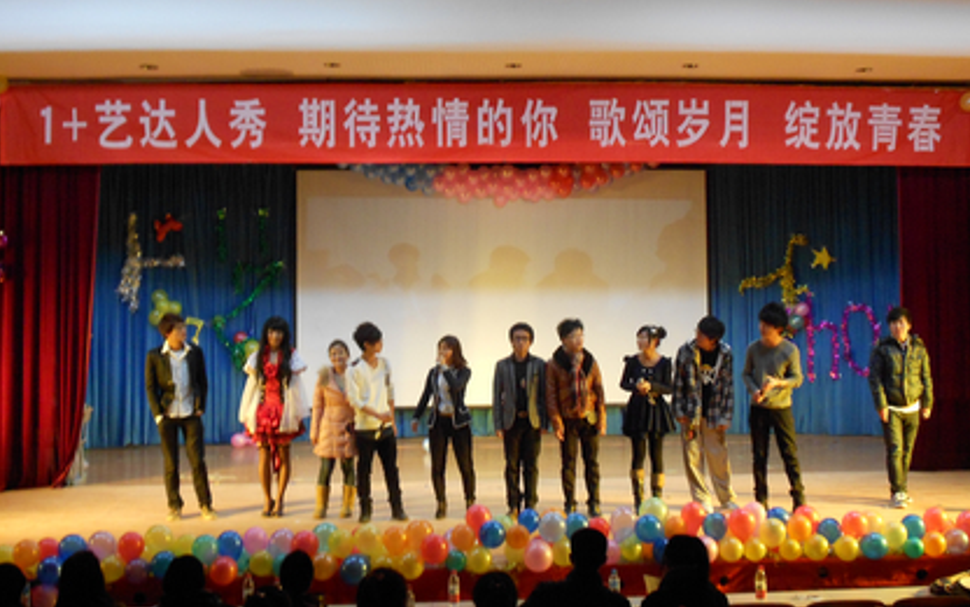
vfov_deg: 28.0
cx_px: 487
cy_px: 265
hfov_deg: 43.5
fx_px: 1216
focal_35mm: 46
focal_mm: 7.7
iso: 320
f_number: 4.2
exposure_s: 1/30
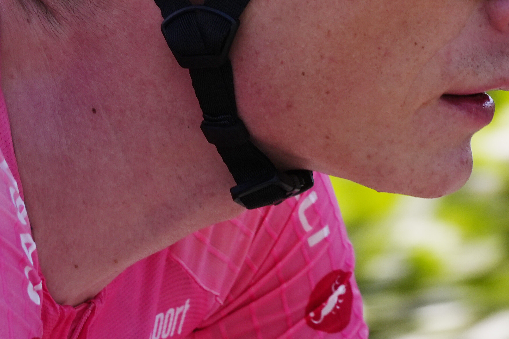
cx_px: 469
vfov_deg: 2.6
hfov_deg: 4.0
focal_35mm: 519
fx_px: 7337
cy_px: -69
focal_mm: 200
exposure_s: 1/320
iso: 500
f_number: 13
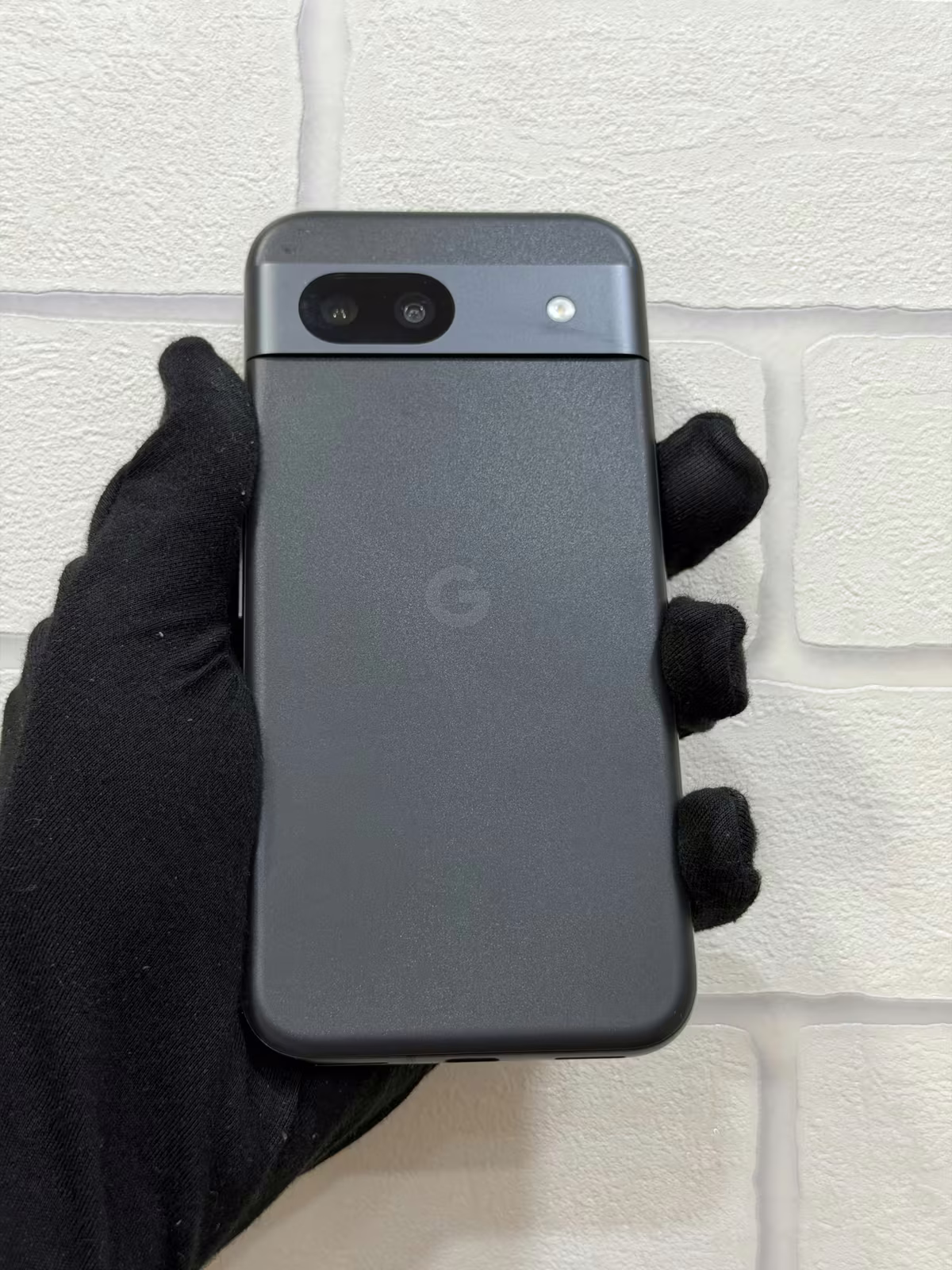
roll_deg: -0.6
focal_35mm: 48
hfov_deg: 30.3
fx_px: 1760
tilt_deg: +1.0
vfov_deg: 39.7
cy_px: 635
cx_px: 476
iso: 50
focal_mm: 6.76
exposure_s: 1/50
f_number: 1.78
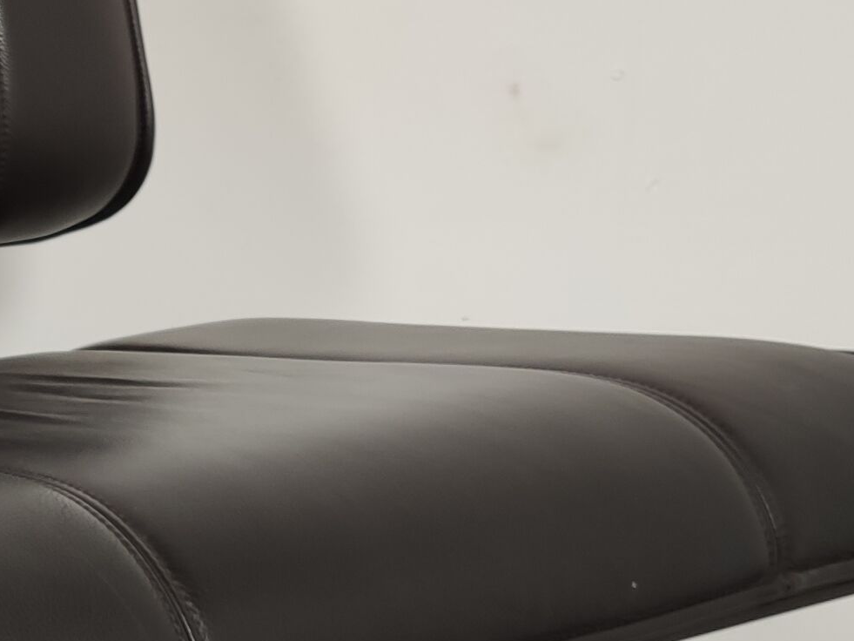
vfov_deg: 13.9
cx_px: -212
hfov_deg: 17.5
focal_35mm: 106
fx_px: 2615
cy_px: 553
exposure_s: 1/100
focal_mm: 4.75
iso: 148
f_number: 1.75
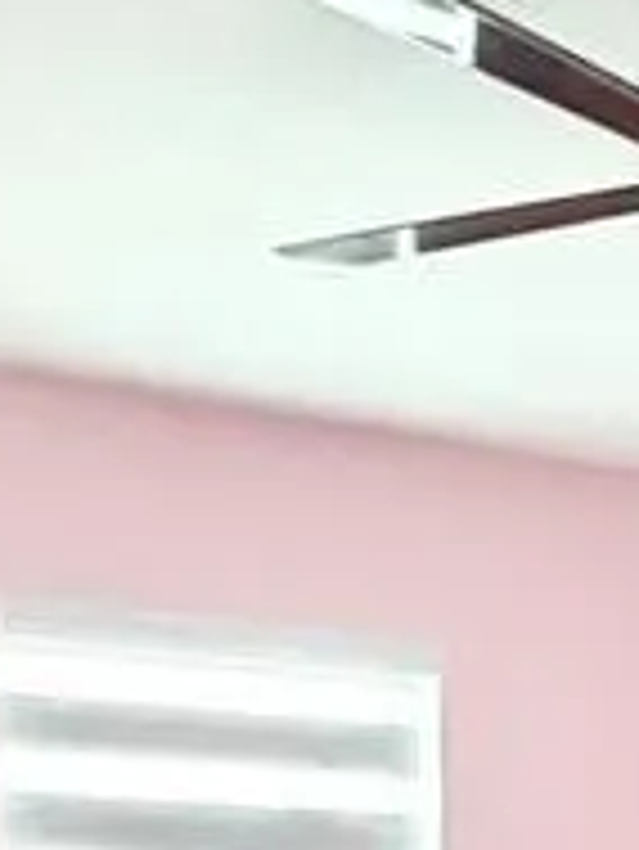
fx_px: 2188
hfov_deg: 16.2
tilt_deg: -3.8
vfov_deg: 19.6
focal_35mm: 89
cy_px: 1219
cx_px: 666
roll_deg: -0.3
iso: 400
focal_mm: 2.22
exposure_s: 1/60
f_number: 2.2
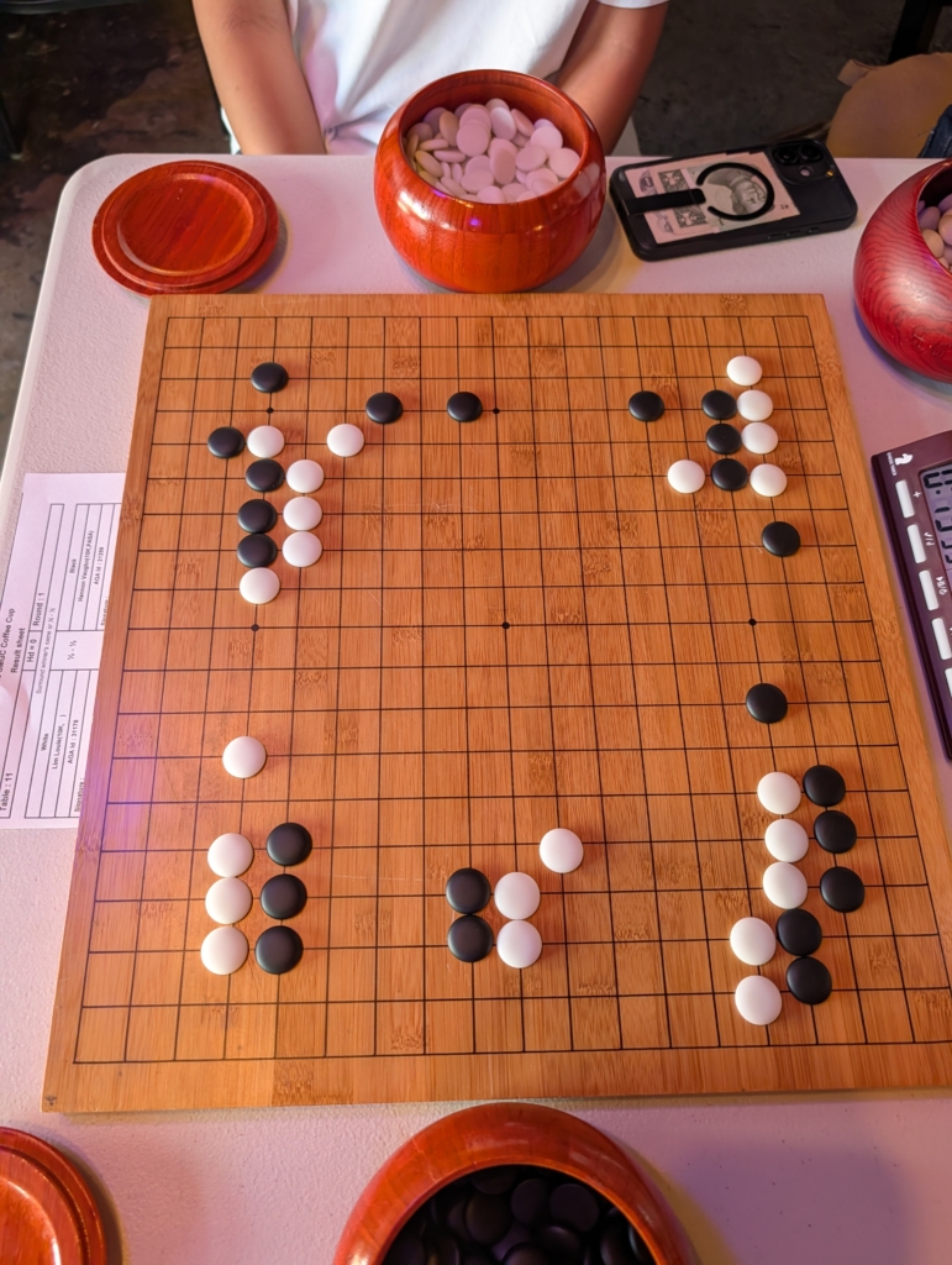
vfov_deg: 71.5
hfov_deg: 56.9
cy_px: 632
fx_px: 878
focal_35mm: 24
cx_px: 476
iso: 515
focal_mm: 6.9
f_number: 1.68
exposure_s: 1/120
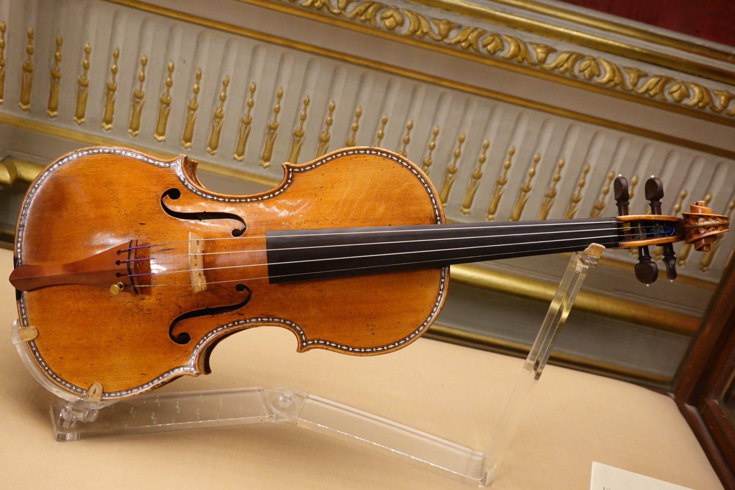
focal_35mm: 42
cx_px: 368
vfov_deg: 31.9
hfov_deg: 46.4
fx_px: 857
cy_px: 245
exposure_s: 1/20
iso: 800
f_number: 4
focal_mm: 15.59
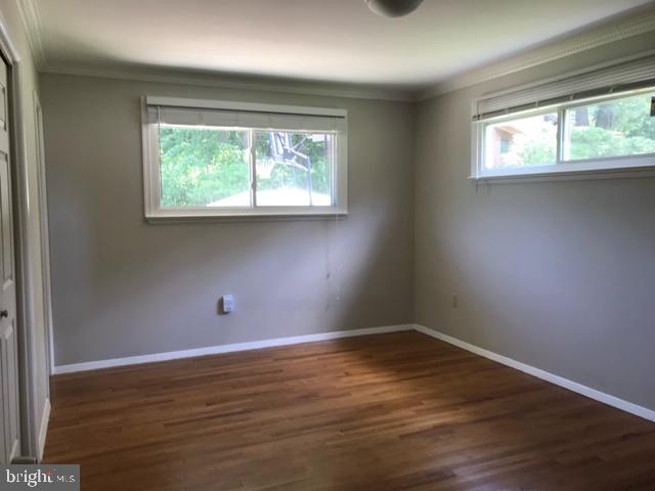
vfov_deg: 49.7
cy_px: 246
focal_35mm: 28
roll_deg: +0.2
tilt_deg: -4.8
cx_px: 328
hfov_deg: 63.4
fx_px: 530
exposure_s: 1/60
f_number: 1.8
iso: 32
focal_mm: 3.99
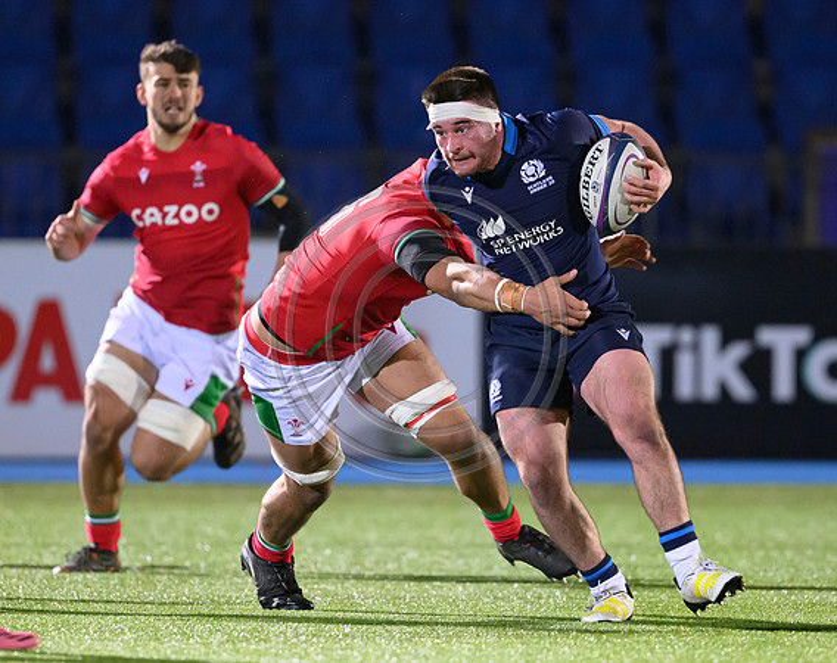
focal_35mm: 760
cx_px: 471
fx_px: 18747
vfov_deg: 2.0
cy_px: 420
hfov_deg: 2.6
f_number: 3.2
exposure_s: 1/800
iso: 6400
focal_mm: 400
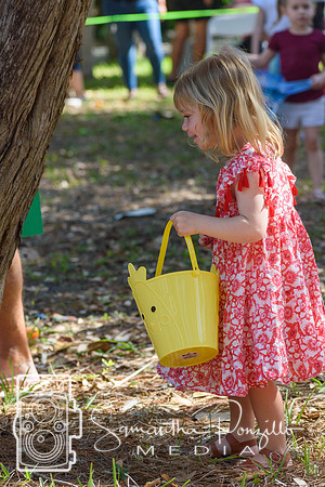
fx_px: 2437
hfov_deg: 7.6
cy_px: 244
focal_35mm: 180
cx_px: 162
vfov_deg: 11.4
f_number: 5.6
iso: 250
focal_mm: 120
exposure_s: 1/500
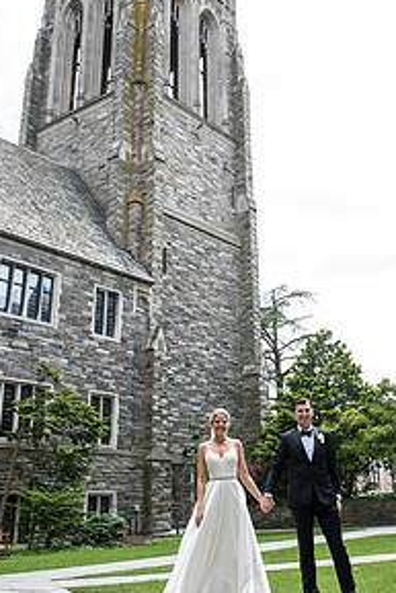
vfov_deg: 46.1
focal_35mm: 42
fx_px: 692
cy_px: 240
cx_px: 261
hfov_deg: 31.7
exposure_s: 1/800
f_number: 4
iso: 400
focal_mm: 27
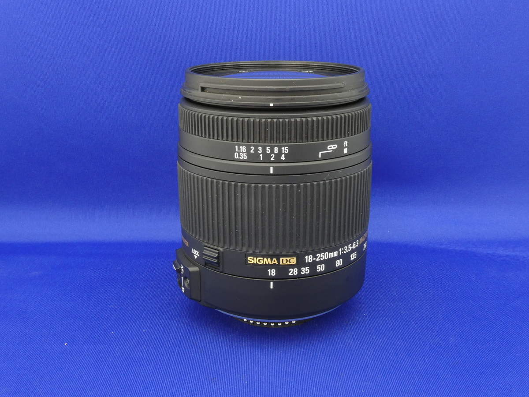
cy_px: 198
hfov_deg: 50.1
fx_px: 565
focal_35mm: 37
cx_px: 264
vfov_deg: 38.7
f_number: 8
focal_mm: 6.7
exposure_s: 1
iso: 200
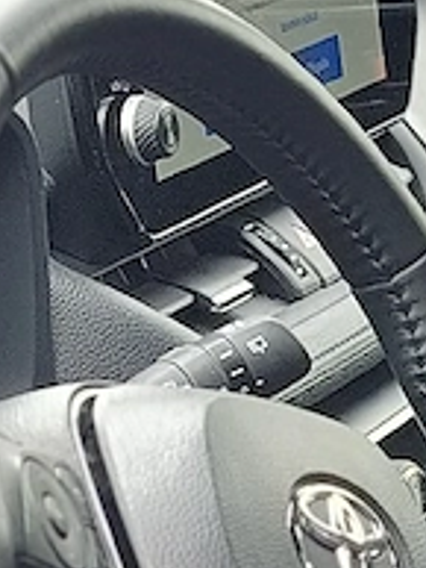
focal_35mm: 191
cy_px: 954
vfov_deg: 9.9
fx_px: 3131
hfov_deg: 7.6
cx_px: 717
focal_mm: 6.06
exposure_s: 1/101
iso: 80
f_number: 1.7
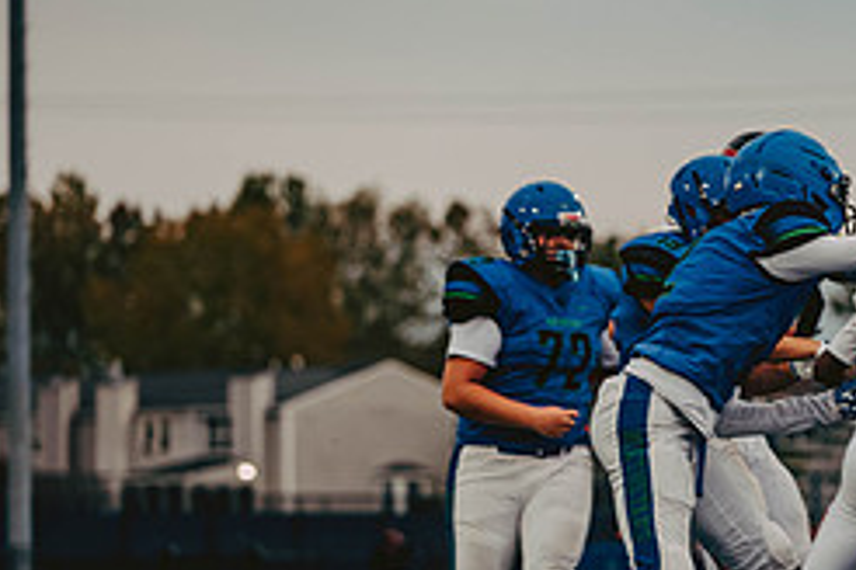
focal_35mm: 306
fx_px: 7275
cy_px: 471
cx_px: 912
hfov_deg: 6.7
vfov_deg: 4.5
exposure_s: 1/1000
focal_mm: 130
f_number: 3.2
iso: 800
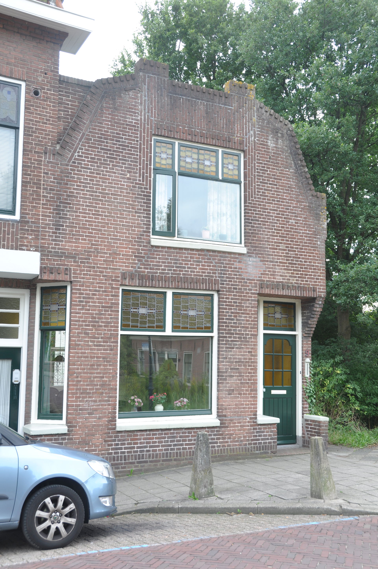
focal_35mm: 39
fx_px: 616
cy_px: 284
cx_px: 189
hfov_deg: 34.1
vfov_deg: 49.6
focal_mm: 26
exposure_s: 1/60
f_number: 8
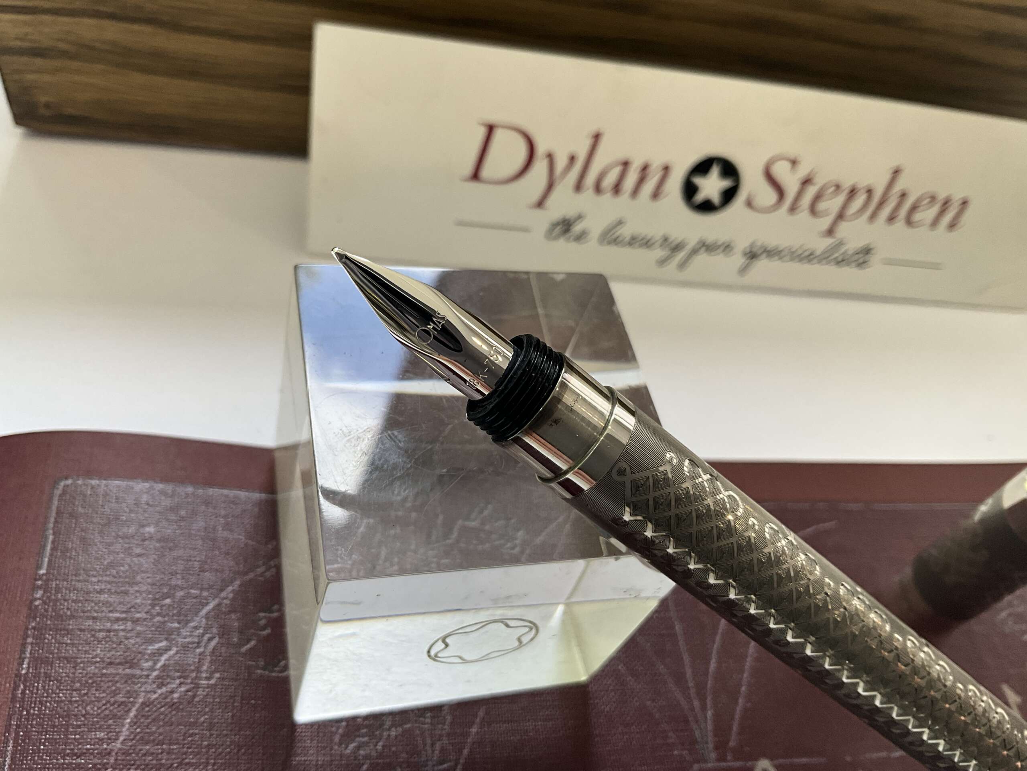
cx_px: 514
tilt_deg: -52.6
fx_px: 860
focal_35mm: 29
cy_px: 386
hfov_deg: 61.7
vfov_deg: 48.2
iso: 50
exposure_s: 1/100
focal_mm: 3
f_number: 1.8
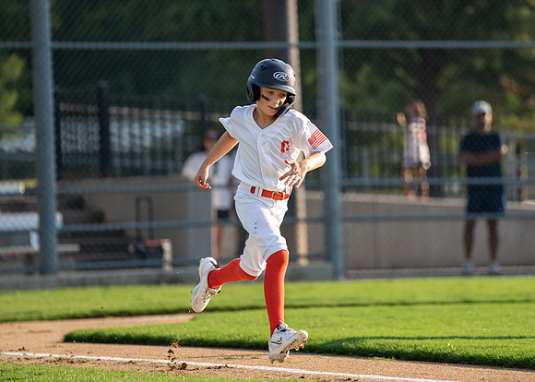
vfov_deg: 5.6
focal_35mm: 257
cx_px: 293
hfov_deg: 7.8
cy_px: 163
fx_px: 3910
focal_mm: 200
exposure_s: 1/3200
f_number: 2.8
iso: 400
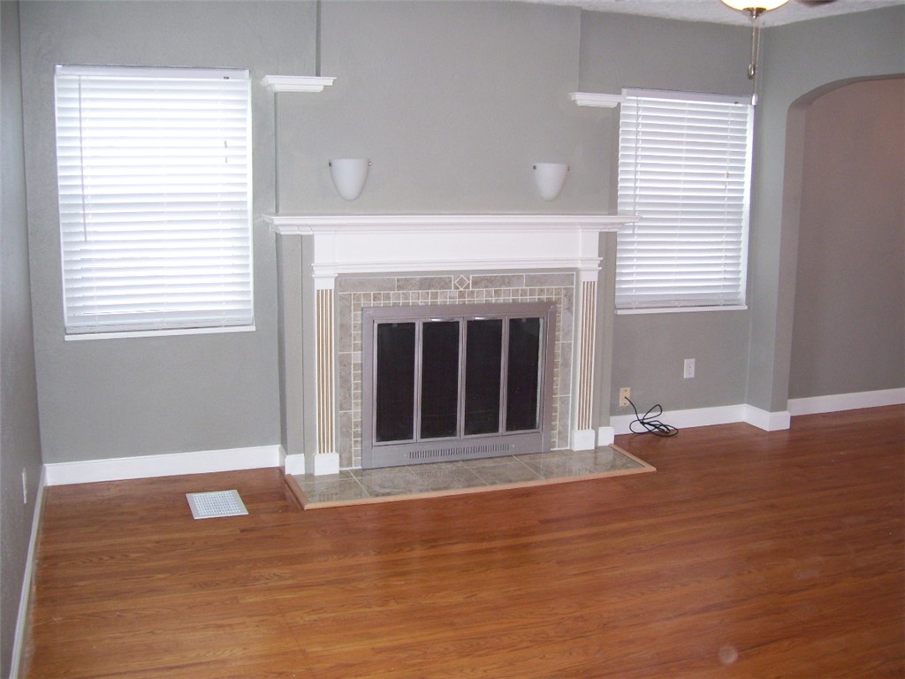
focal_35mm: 36
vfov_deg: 39.7
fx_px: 941
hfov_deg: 51.4
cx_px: 452
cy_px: 340
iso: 160
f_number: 2.7
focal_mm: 6
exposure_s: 1/60
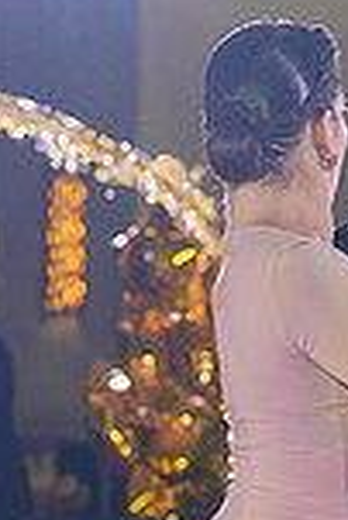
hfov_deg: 3.9
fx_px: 5121
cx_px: 374
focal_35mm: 354
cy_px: 754
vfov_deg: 5.8
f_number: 4
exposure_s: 1/400
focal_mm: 92
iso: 1600
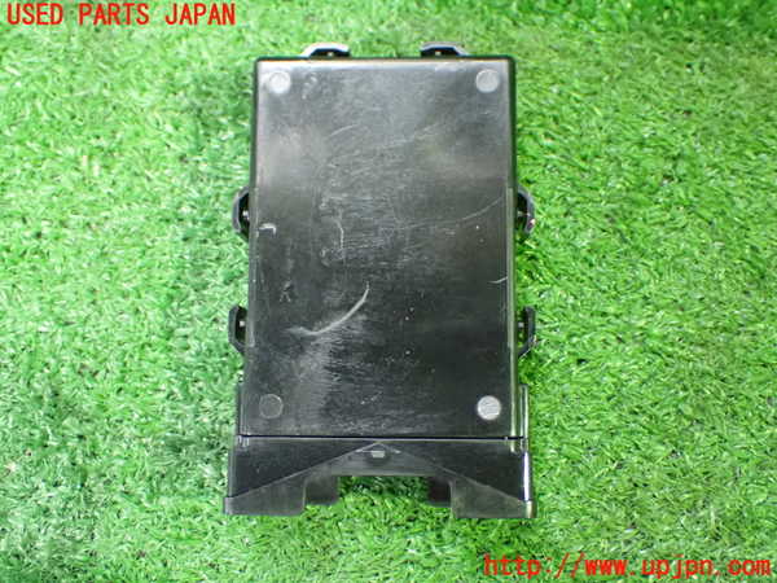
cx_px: 388
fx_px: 988
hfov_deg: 42.9
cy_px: 292
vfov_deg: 32.9
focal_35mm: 44
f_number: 2.9
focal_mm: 7.84
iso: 1600
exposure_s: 1/40
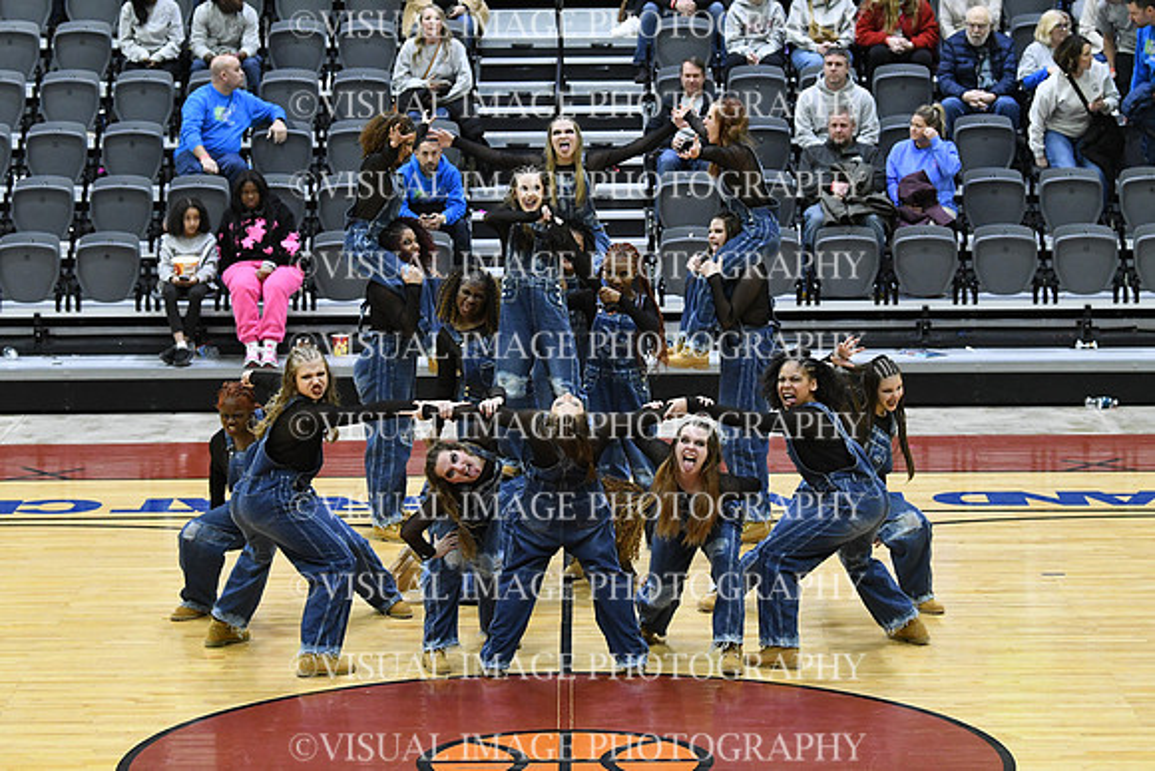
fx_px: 4140
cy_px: 386
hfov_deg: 15.9
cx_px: 578
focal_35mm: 129
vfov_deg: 10.6
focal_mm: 86
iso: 4000
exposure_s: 1/250
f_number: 4
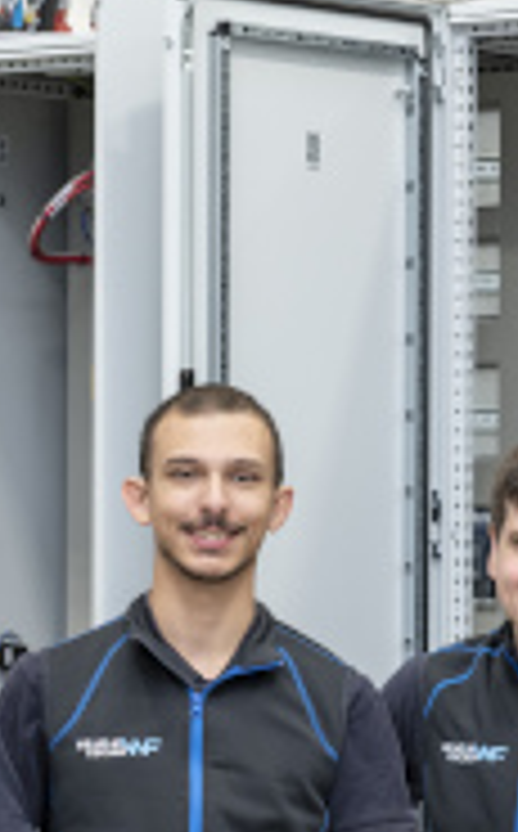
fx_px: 5261
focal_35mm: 232
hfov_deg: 5.6
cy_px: 832
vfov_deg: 9.0
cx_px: 577
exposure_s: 1/30
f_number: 5.6
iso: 500
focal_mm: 70
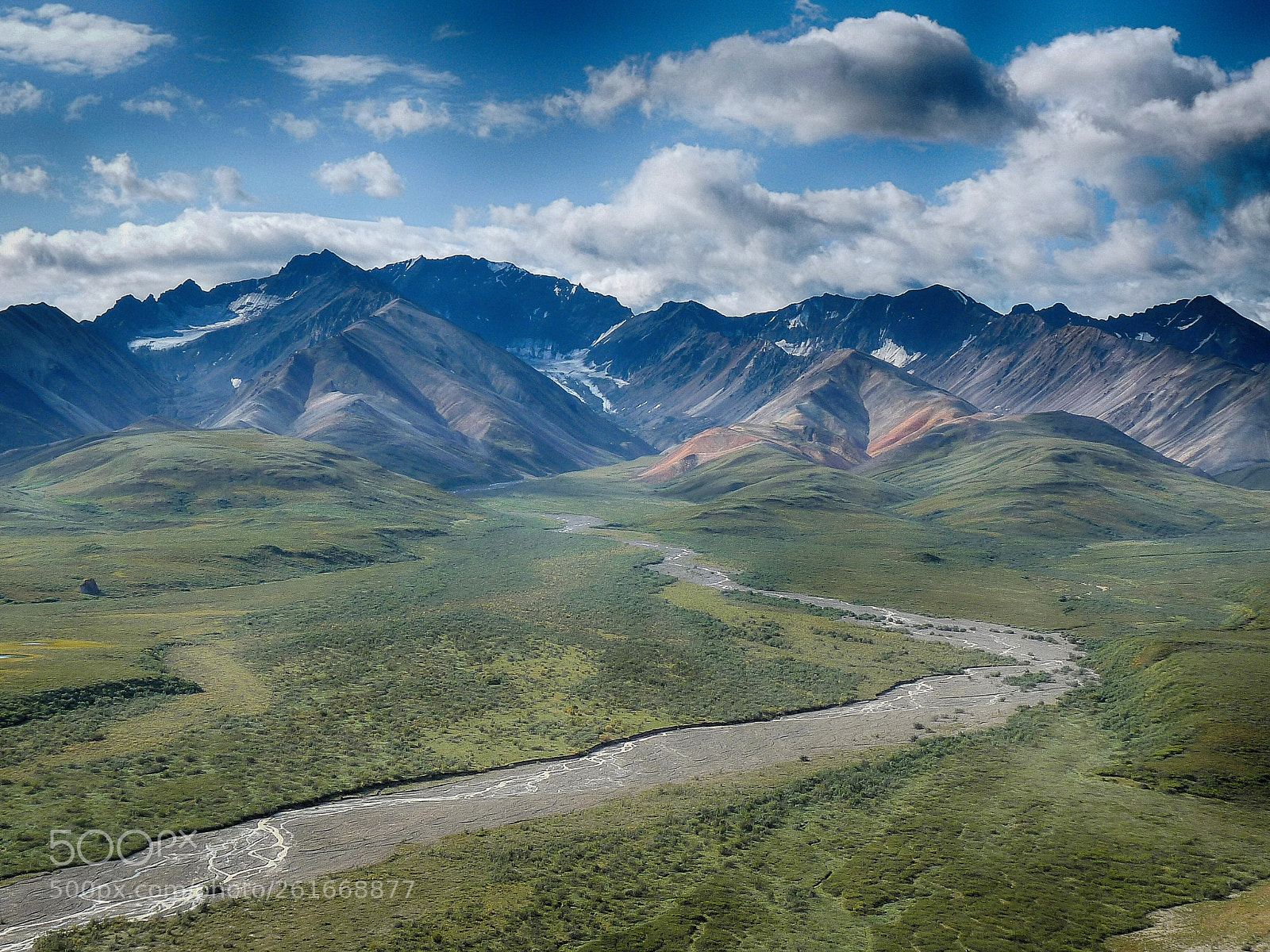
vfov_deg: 23.3
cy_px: 476
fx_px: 2311
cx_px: 635
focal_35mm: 63
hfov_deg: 30.7
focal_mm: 11.1
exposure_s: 1/500
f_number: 6.3
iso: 160
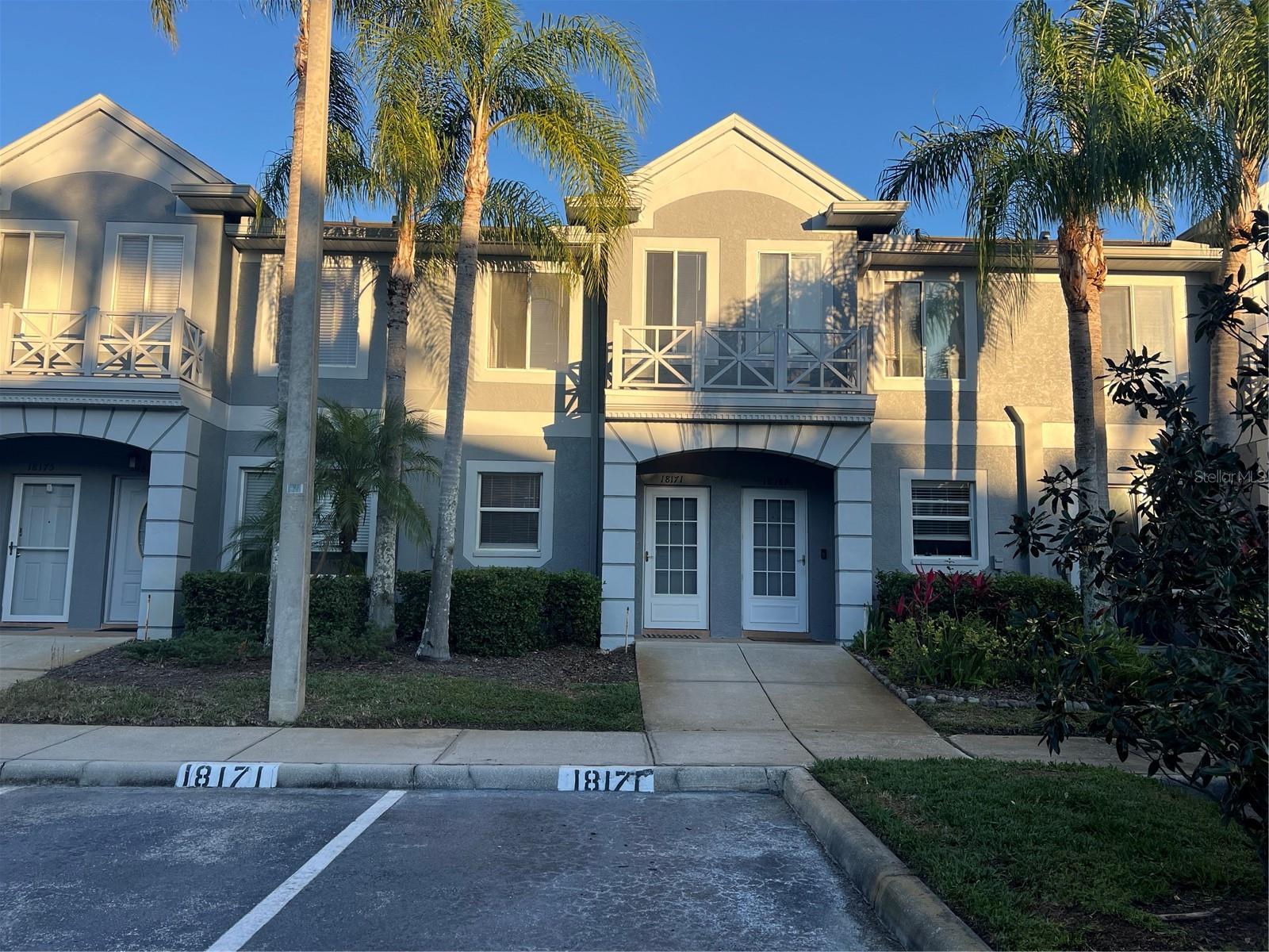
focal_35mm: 26
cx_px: 634
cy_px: 476
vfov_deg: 53.1
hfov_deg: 67.3
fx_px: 953
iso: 50
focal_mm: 5.7
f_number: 1.5
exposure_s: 1/1147
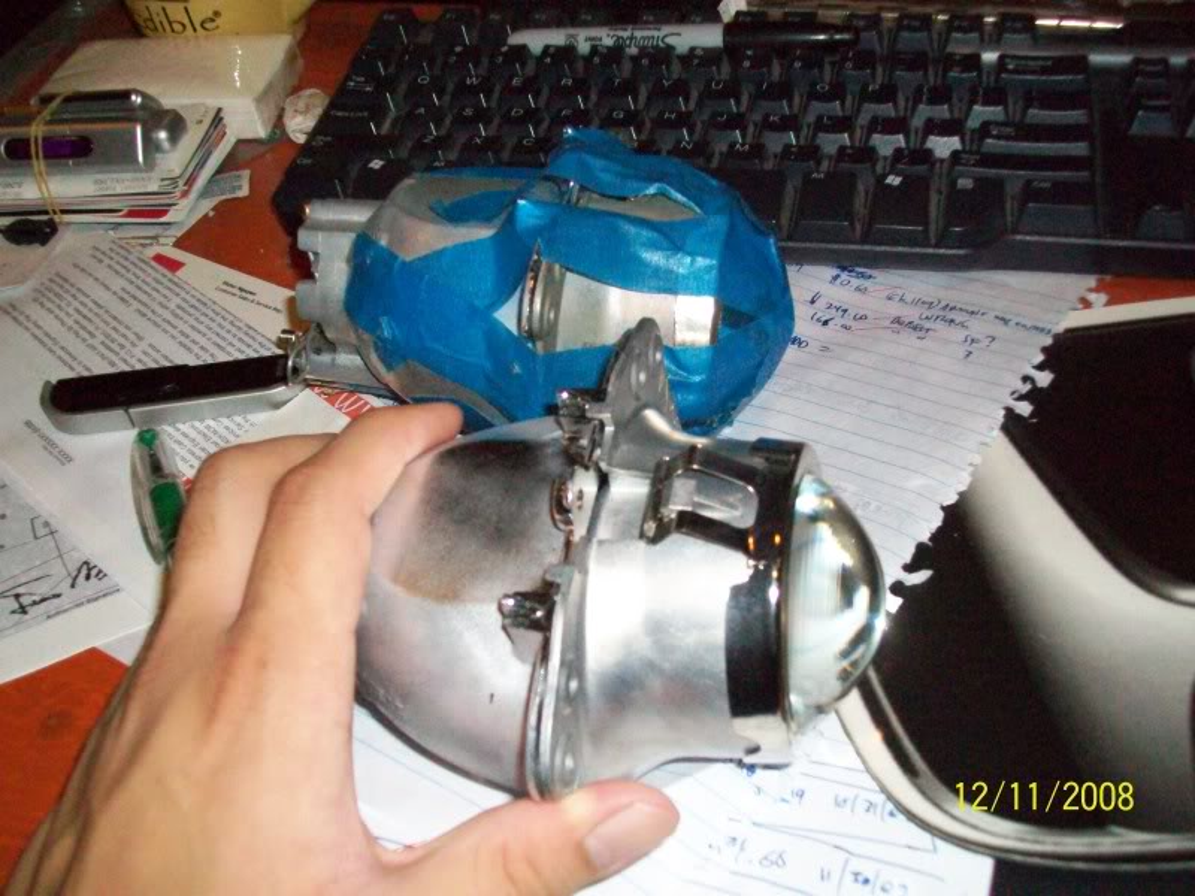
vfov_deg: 36.0
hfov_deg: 46.8
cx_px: 598
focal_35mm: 40
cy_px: 448
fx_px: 1381
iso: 400
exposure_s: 1/160
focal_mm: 7.1
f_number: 3.2
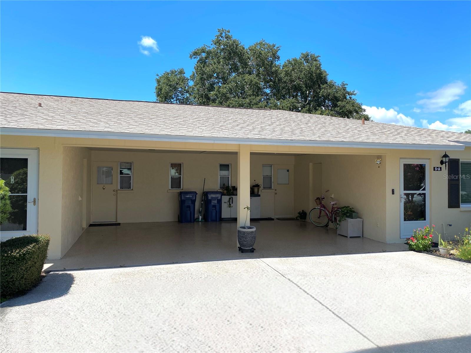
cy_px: 176
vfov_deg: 53.1
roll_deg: -0.5
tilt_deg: +3.3
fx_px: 354
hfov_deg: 67.3
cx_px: 236
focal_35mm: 26
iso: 32
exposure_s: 1/2967
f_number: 1.8
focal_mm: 4.25
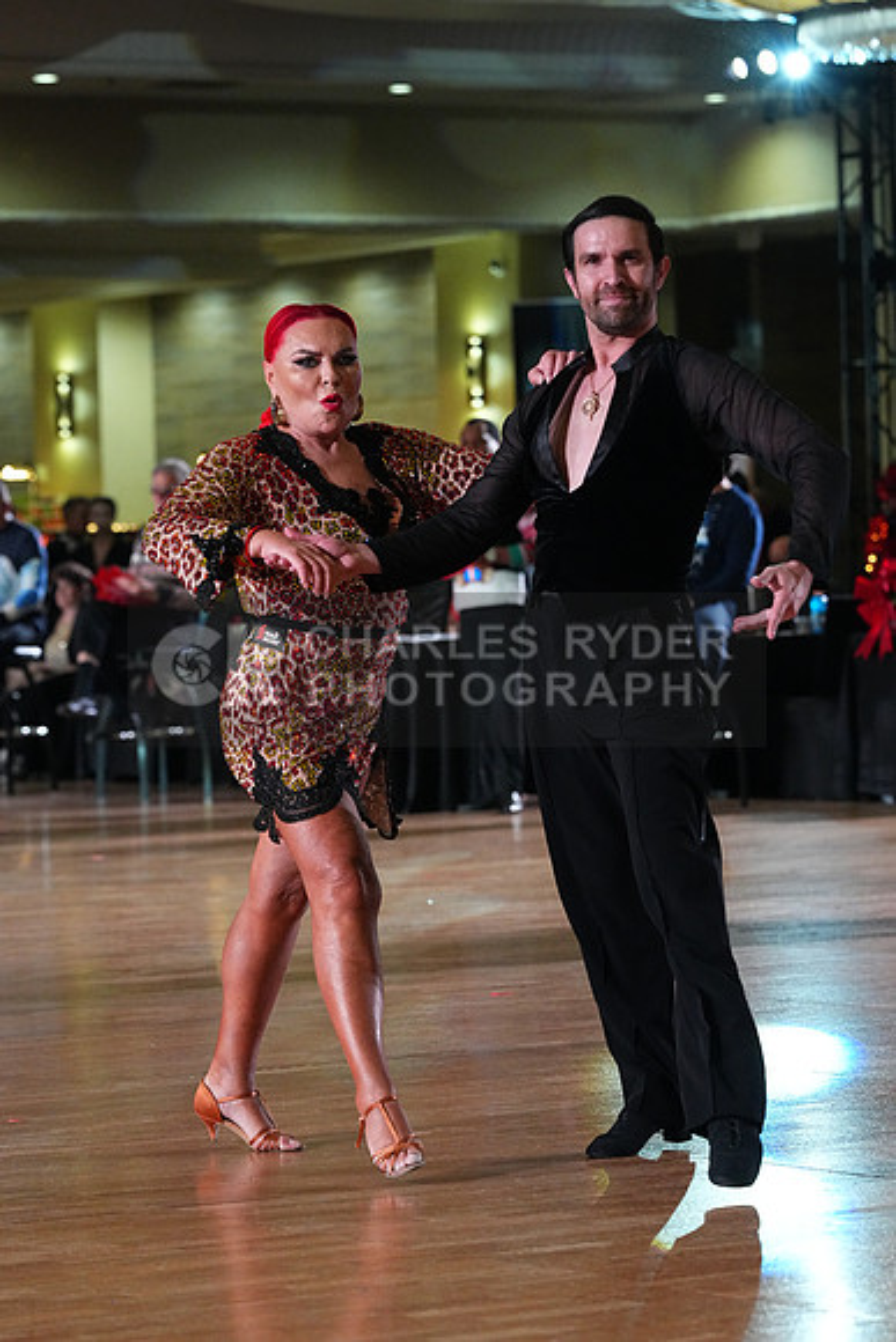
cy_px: 671
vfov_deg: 13.9
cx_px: 448
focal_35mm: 148
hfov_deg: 9.3
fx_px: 5522
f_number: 5.6
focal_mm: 148
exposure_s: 1/400
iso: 8000
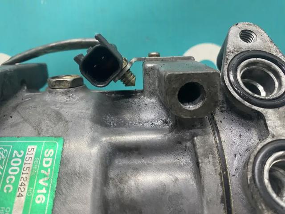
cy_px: 107
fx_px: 206
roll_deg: +3.1
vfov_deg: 54.9
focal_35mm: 25
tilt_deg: -14.0
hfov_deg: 69.4
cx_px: 142
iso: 160
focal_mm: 4.25
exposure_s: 1/50
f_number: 1.8
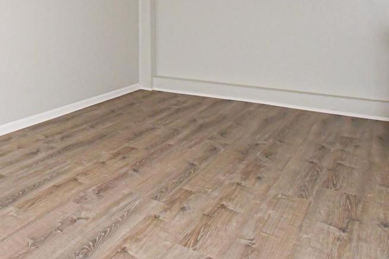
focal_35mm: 33
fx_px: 356
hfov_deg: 53.9
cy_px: 22
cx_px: 86
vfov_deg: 37.1
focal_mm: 10
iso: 4000
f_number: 11
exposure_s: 1/250
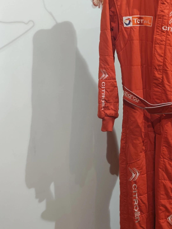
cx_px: 153
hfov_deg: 33.4
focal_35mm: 41
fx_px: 272
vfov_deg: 45.8
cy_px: 120
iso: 1600
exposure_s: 1/25
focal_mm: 6.19
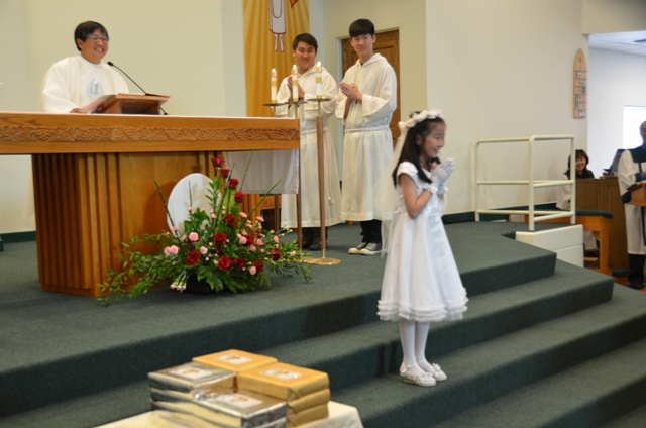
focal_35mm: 46
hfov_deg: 42.4
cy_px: 214
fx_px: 833
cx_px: 323
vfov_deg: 28.8
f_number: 4
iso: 900
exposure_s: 1/30
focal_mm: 31
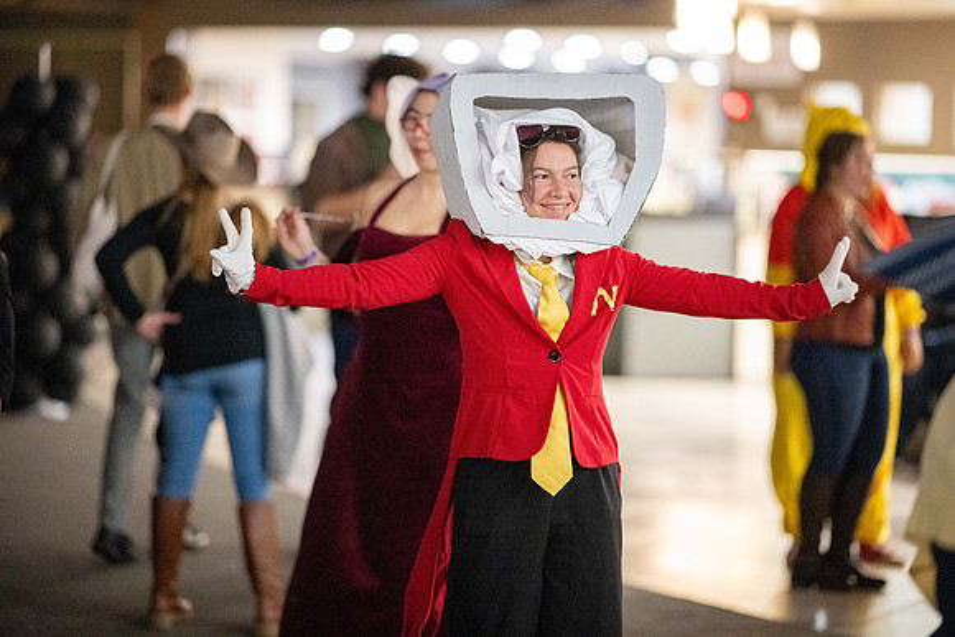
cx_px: 478
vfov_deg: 13.0
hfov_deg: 19.5
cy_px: 318
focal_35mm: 105
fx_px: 2786
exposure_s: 1/320
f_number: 1.4
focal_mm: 105
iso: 10000
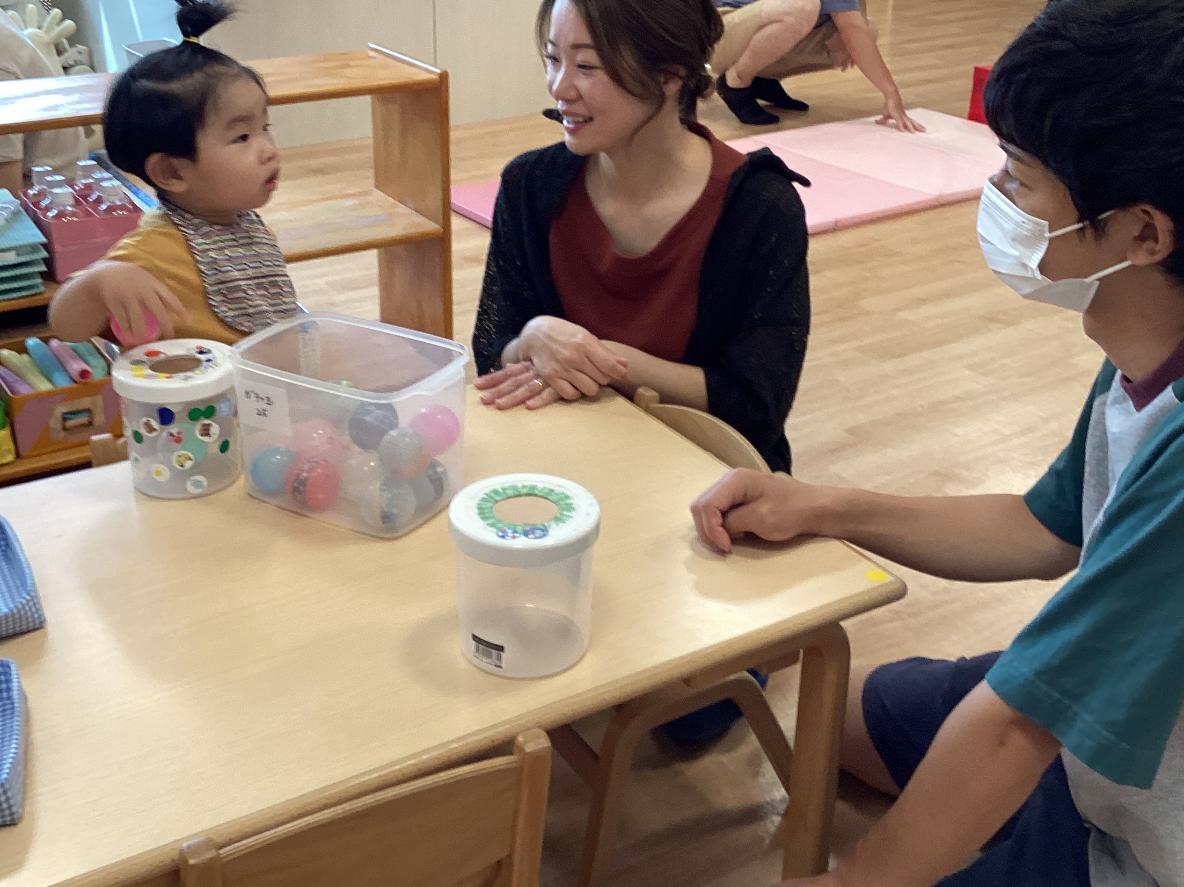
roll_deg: -0.7
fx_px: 1368
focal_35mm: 40
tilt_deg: -21.8
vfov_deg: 35.7
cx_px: 558
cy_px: 329
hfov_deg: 46.8
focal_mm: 3.3
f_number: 2.4
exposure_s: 1/50
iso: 80
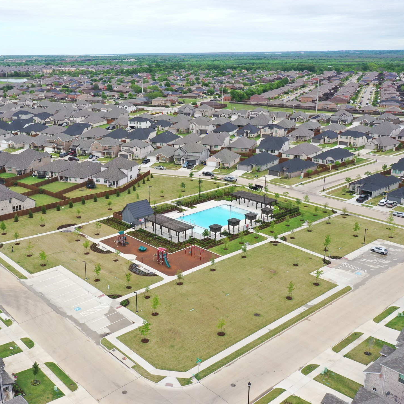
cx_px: 163
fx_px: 475
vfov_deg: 46.0
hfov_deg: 45.8
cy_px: 202
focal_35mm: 36
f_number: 5.6
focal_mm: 10.26
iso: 100
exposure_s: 1/200
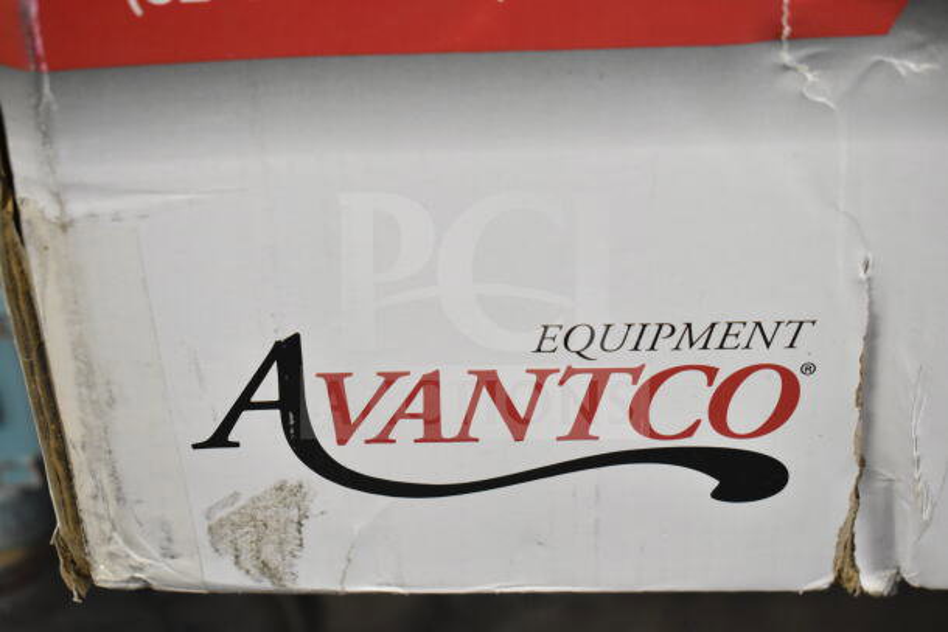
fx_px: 1659
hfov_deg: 31.9
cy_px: 316
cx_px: 474
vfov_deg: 21.6
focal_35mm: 63
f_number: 5
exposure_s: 1/60
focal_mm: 42
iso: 3200
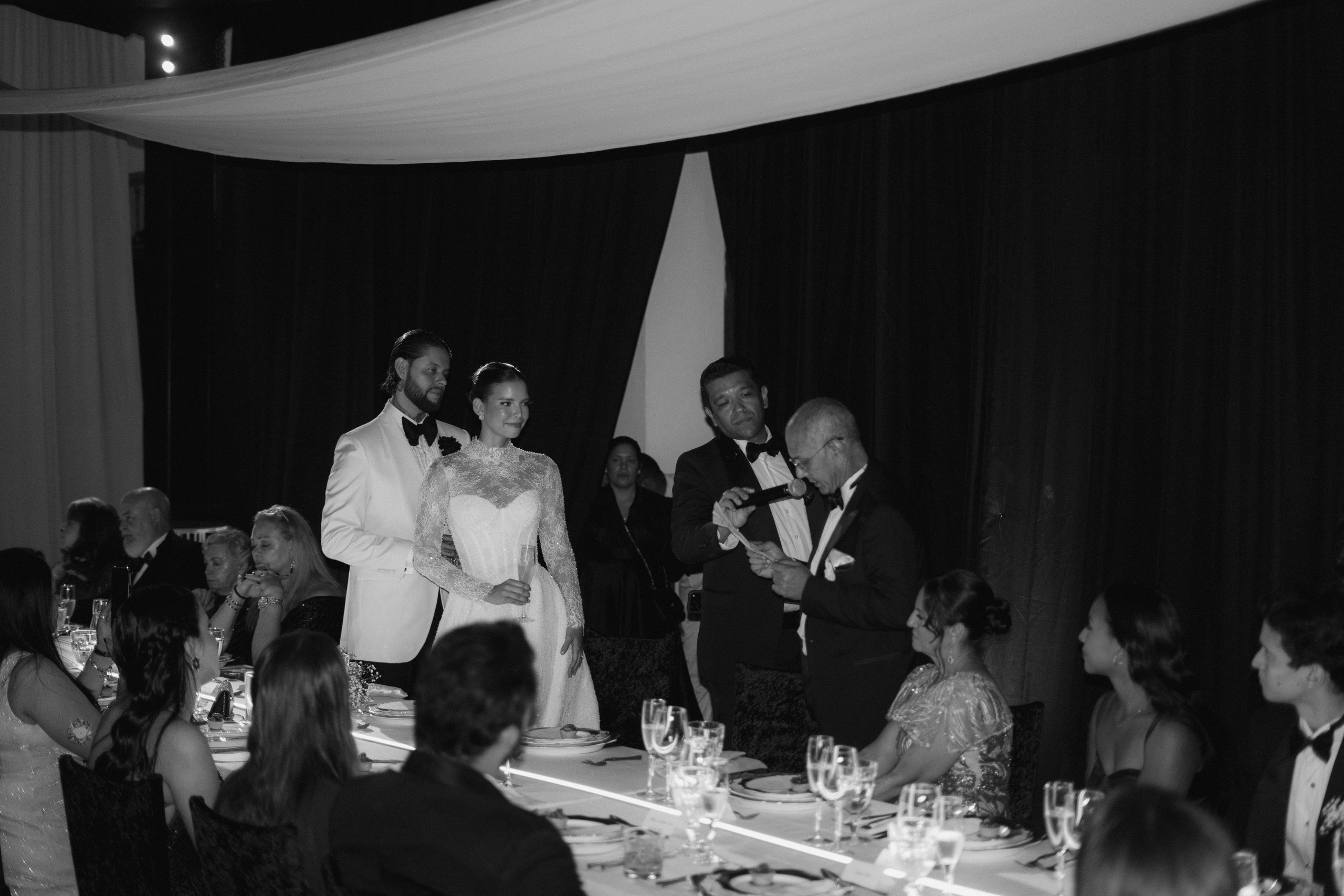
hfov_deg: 39.6
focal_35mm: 50
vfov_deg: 27.0
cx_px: 672
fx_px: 1867
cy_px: 448
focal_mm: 50
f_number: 1.8
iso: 320
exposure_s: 1/200
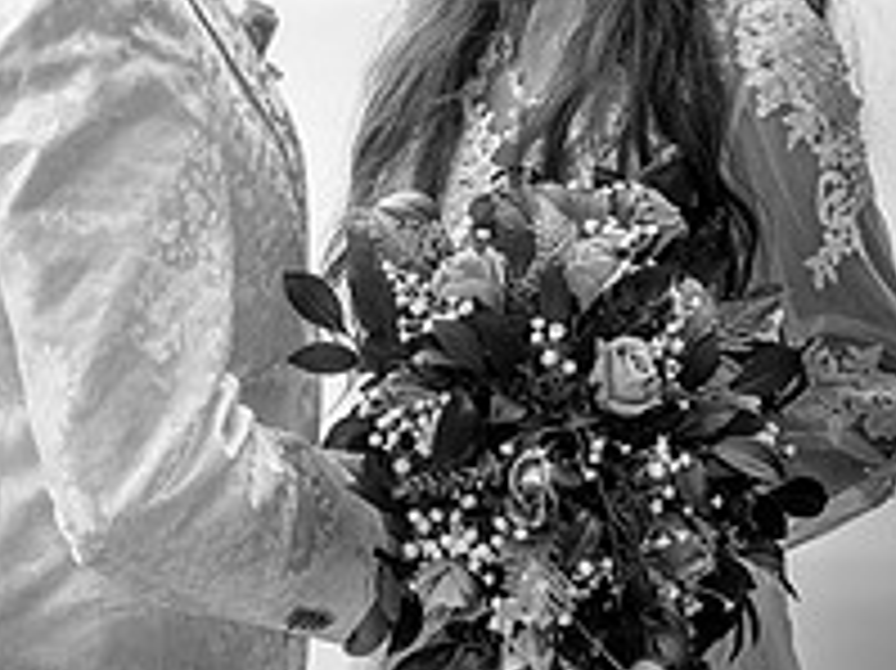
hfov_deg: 13.0
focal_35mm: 152
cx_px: 347
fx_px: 3932
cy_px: 49
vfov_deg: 9.7
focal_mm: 70
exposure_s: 1/200
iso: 160
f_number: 5
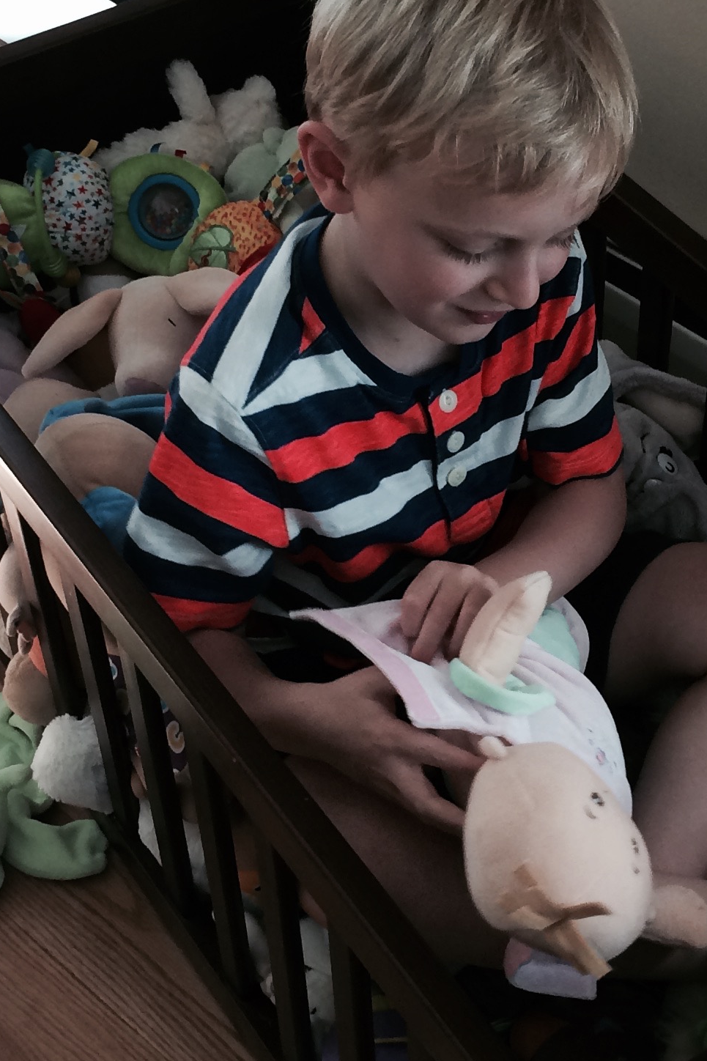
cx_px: 512
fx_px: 2003
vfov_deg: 29.6
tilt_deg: -49.8
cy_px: 489
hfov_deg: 19.9
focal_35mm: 68
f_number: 2.2
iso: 40
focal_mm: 4.15
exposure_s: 1/30
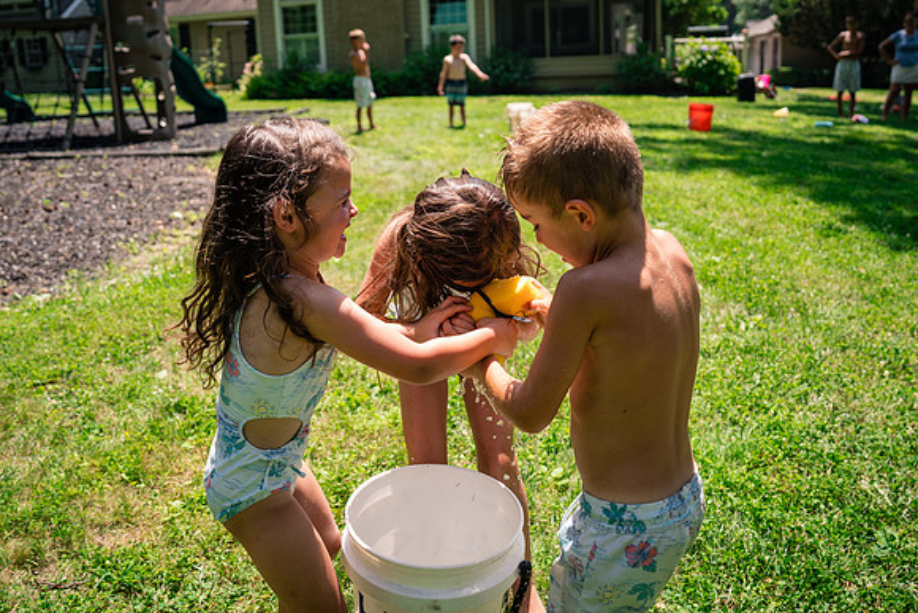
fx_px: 748
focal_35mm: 29
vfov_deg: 44.3
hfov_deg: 63.1
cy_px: 239
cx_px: 454
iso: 250
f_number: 2.8
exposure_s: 1/1600
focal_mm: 24
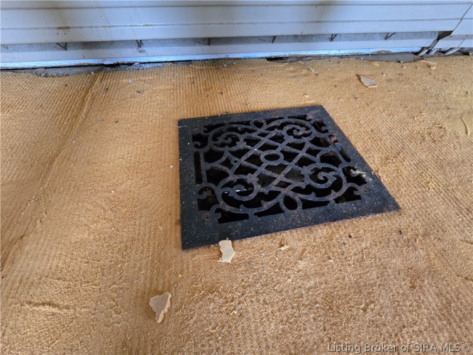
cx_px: 236
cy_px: 178
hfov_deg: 106.2
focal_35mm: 13
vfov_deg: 89.9
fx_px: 178
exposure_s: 1/60
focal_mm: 2.2
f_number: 2.2
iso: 1250
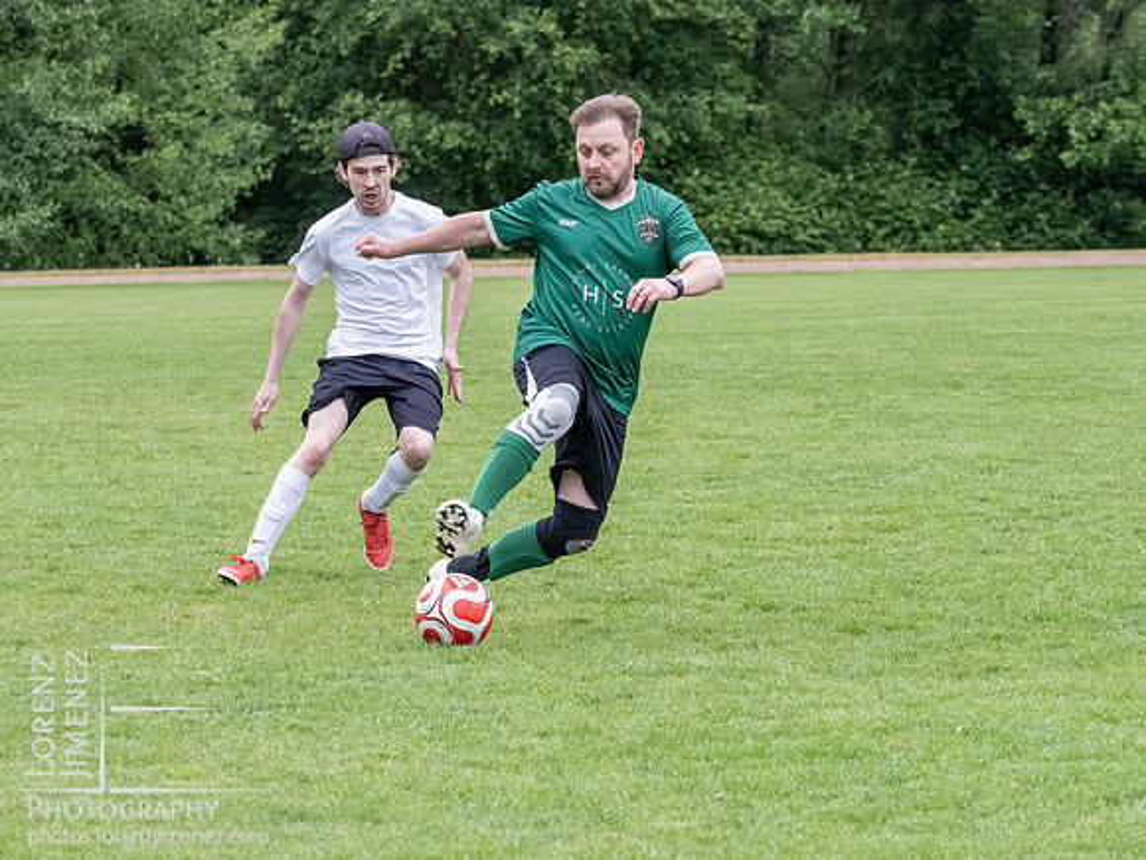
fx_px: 7283
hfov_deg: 9.0
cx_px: 573
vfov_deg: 6.8
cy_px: 430
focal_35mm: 220
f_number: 5.6
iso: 3200
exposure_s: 1/1250
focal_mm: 110
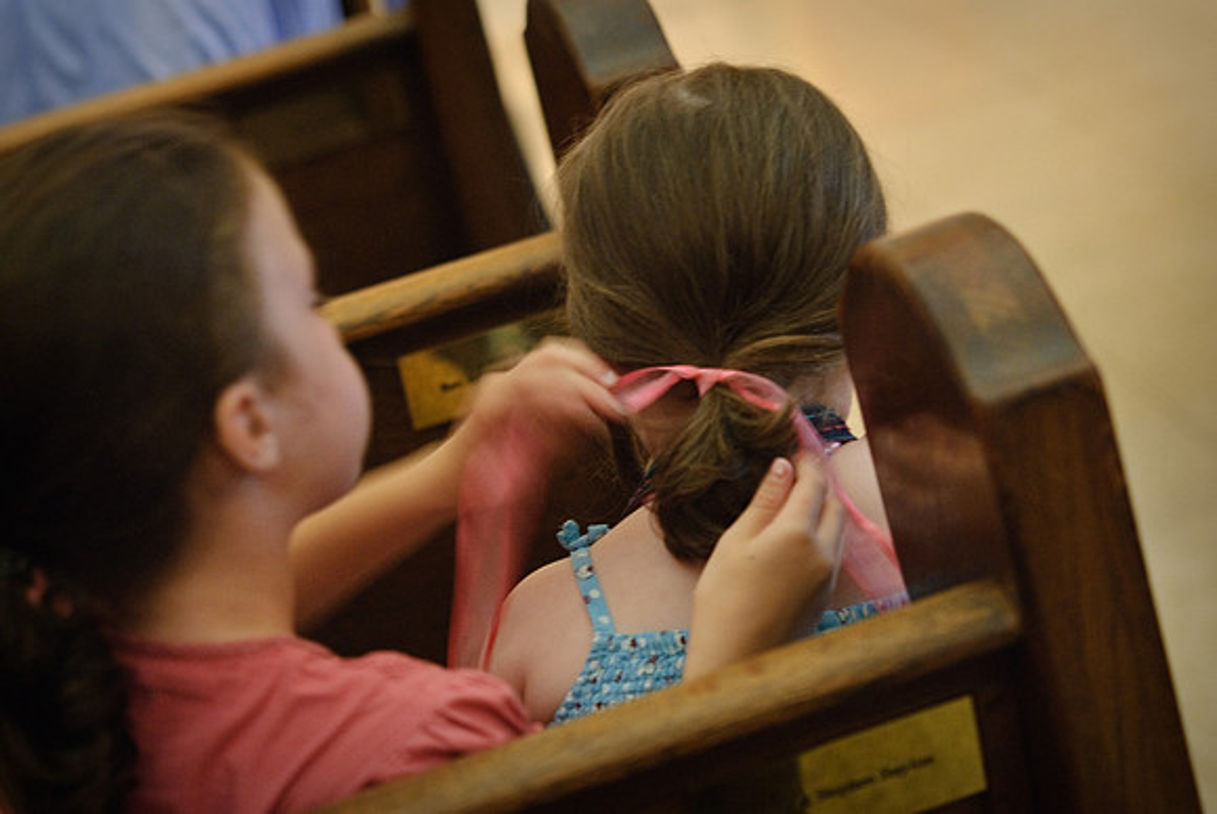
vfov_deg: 13.1
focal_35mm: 105
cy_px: 407
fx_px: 3553
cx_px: 608
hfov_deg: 19.4
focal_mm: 70
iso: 800
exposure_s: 1/15
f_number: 2.8
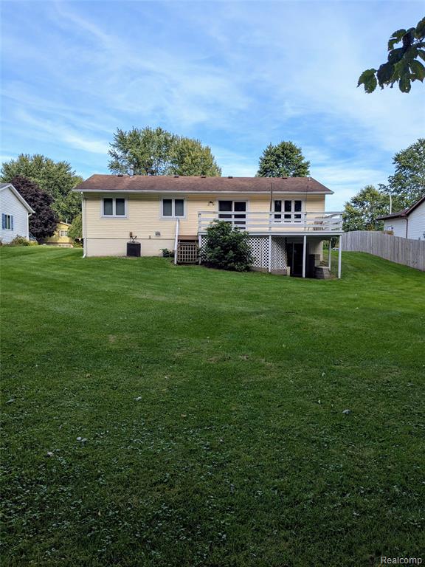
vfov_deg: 65.3
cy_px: 284
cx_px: 212
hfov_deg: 51.4
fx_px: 442
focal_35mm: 27
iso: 59
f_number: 1.73
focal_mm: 4.38
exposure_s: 1/1799
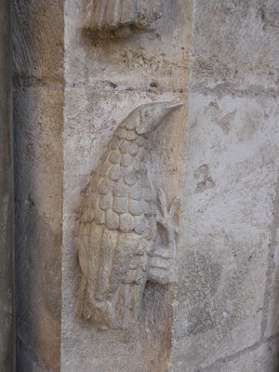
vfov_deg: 40.4
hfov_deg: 30.9
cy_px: 186
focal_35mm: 47
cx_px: 140
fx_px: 505
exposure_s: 1/250
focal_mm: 7.91
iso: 64
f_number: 3.4
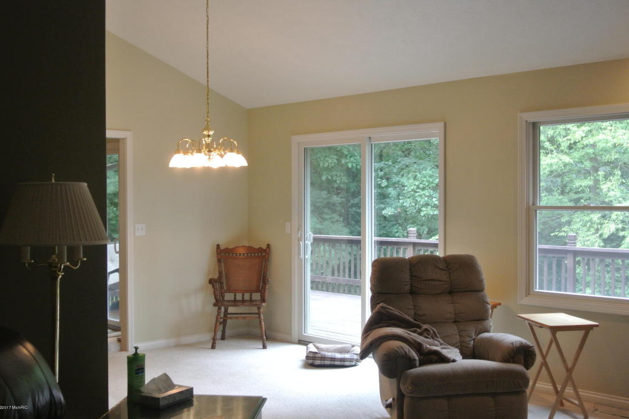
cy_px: 207
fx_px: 751
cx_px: 318
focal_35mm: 43
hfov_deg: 45.4
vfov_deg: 31.2
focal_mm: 15.7
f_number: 4.2
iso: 500
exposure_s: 1/30
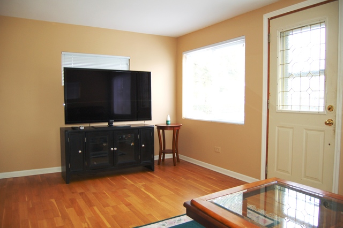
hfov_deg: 67.4
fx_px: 257
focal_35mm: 27
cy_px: 114
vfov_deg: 47.9
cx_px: 172
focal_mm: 18
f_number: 3.5
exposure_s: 1/80
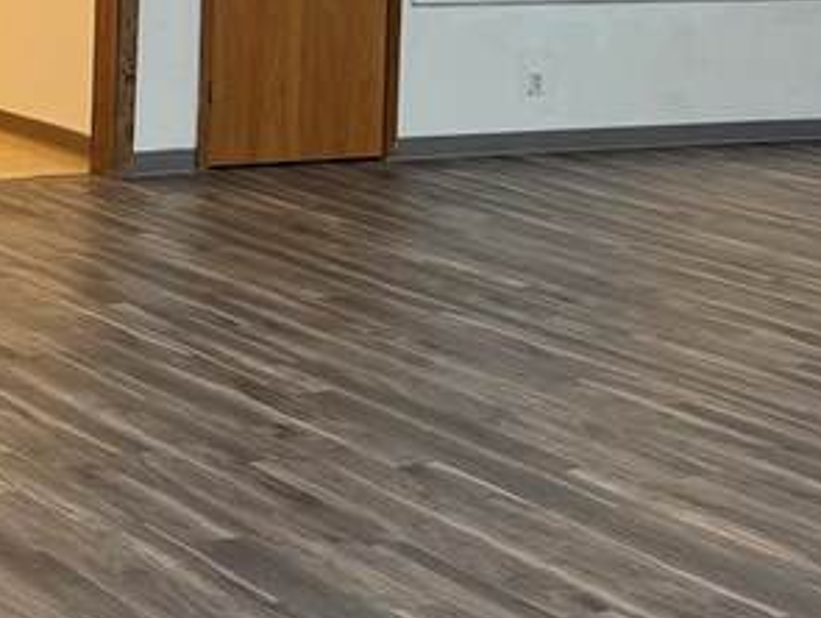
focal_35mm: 104
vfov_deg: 13.7
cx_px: 212
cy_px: -187
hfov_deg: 18.8
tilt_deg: -1.0
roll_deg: -1.8
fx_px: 2470
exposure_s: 1/120
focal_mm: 6.76
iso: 125
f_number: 1.78
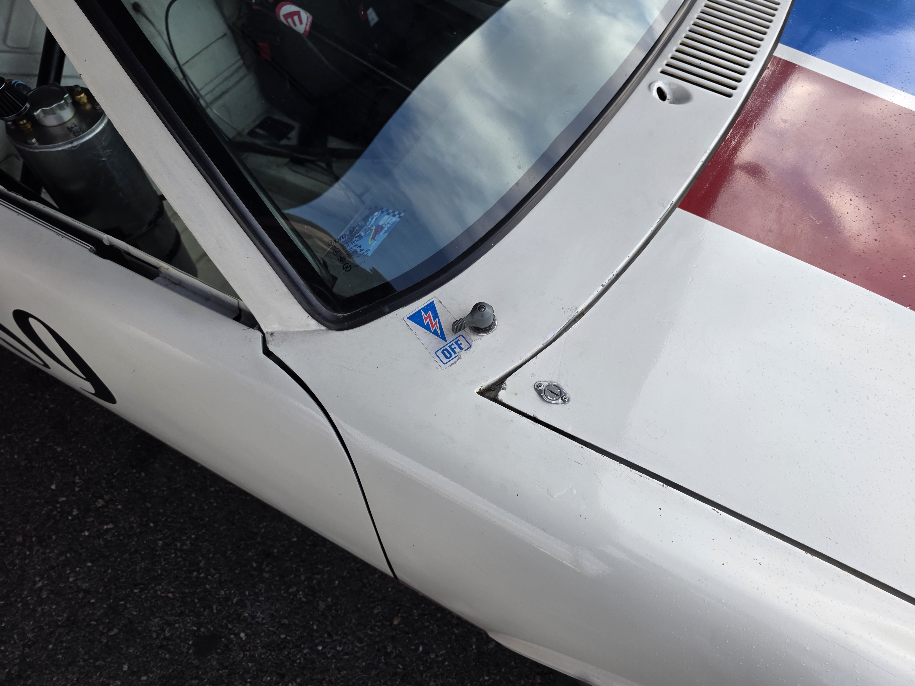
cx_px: 458
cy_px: 343
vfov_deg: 58.9
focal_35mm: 23
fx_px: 608
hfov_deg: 73.9
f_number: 1.7
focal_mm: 6.3
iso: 80
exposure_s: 1/1347
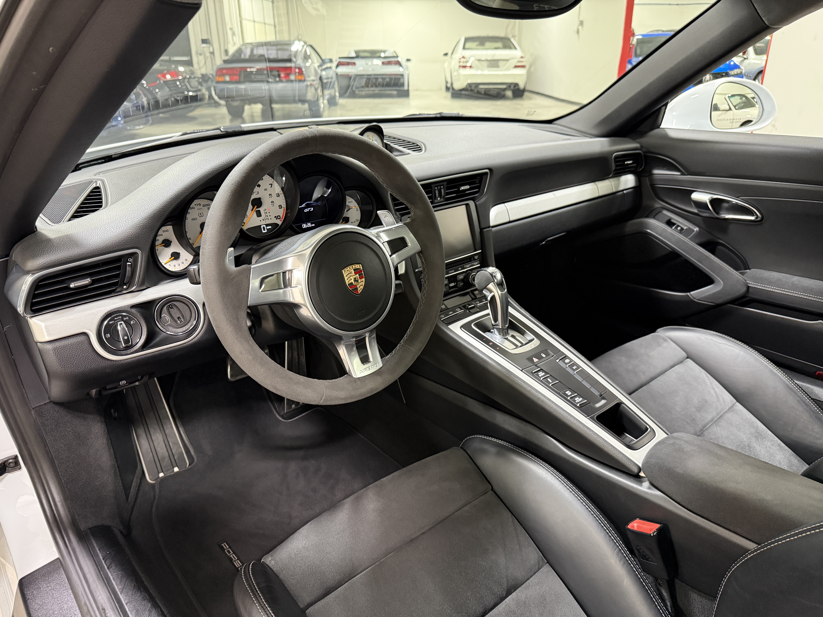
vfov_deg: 56.8
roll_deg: +1.1
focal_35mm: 24
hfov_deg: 71.6
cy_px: 308
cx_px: 412
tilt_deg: -23.3
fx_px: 571
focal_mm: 6.76
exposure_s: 1/60
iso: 500
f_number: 1.78
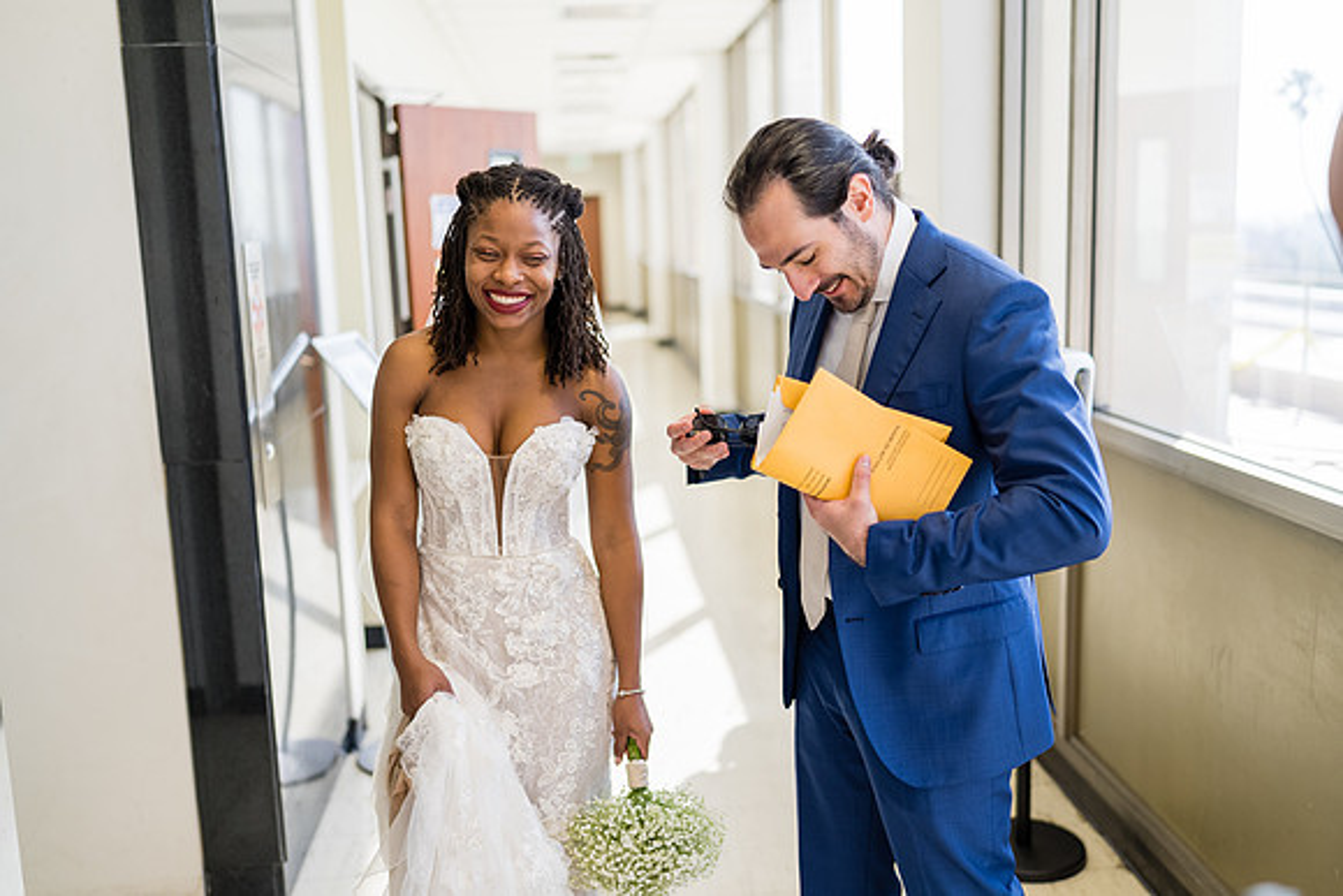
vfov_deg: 37.9
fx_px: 1306
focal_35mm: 35
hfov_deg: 54.4
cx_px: 672
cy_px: 448
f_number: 1.4
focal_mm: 35
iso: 100
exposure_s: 1/200
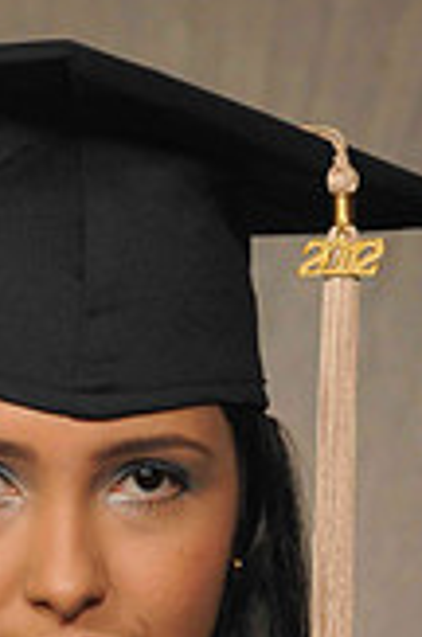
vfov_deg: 5.0
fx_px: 7310
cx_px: 80
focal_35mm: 414
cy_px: 524
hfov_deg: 3.3
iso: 200
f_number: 5.6
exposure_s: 1/125
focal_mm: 100
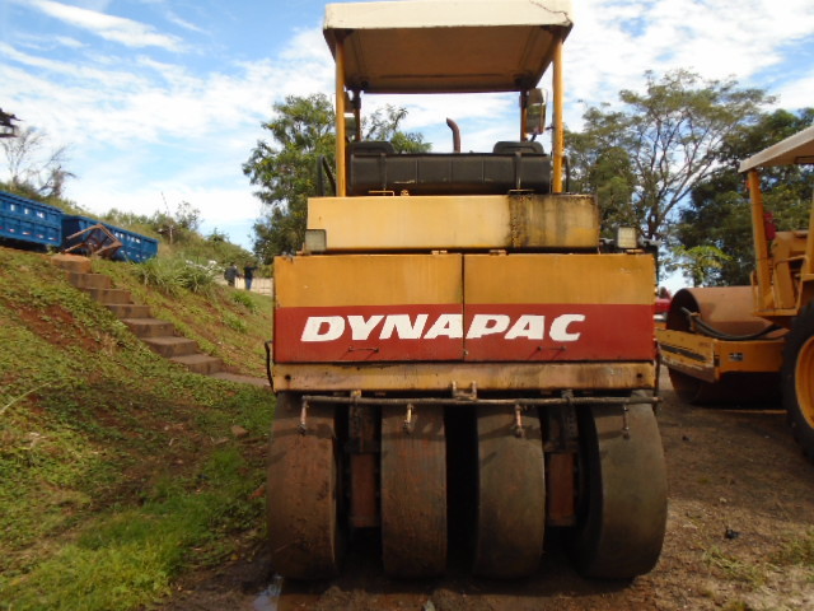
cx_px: 407
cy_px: 306
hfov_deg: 67.3
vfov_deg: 53.1
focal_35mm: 26
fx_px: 611
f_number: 3.2
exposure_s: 1/500
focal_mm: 4.6
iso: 100
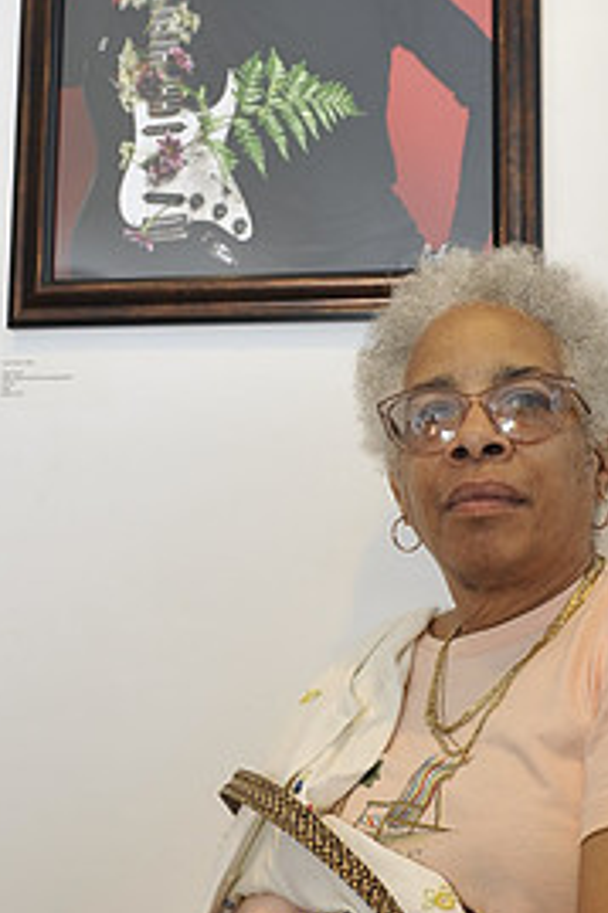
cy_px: 479
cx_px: 329
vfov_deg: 35.7
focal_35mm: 56
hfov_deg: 24.2
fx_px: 1420
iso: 200
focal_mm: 26
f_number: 3.5
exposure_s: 1/250
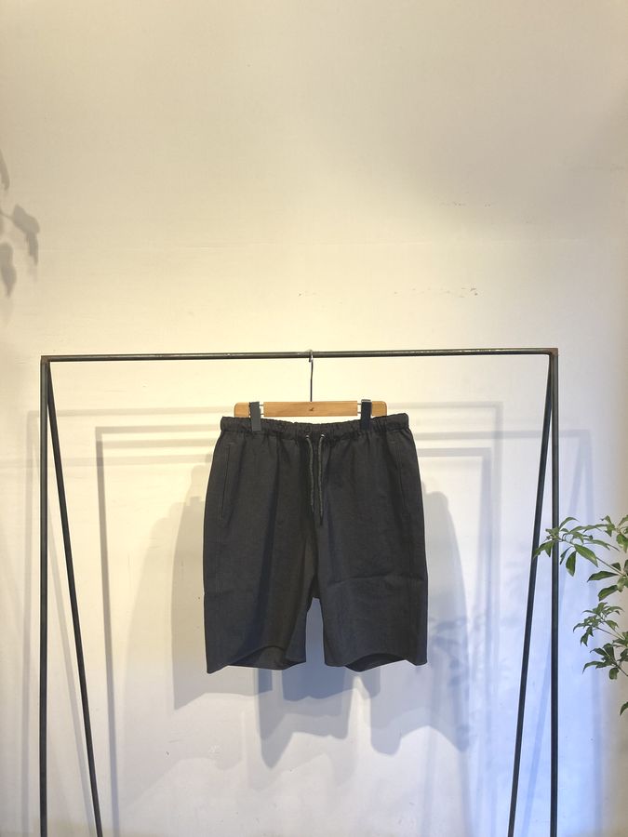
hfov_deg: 49.7
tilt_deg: -7.4
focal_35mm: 28
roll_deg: +0.3
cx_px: 314
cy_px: 418
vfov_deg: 63.4
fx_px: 677
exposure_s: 1/50
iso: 50
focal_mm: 3.99
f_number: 1.8
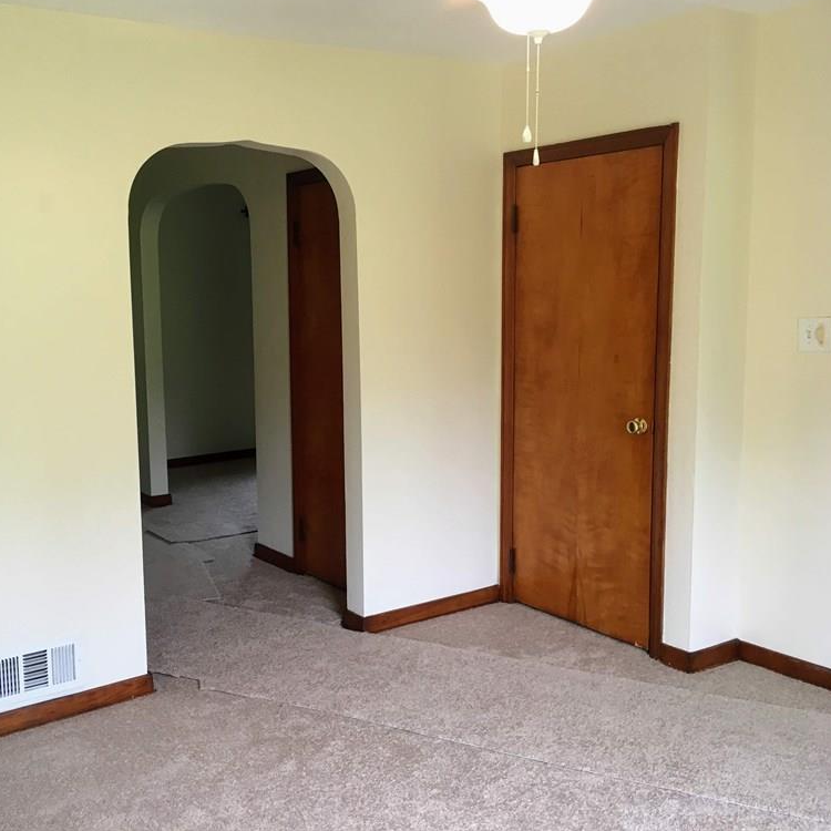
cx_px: 295
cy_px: 408
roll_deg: +0.7
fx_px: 951
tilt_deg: -6.3
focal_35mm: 35
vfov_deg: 47.2
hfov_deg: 46.7
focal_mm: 4.15
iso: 32
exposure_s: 1/30
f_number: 2.2
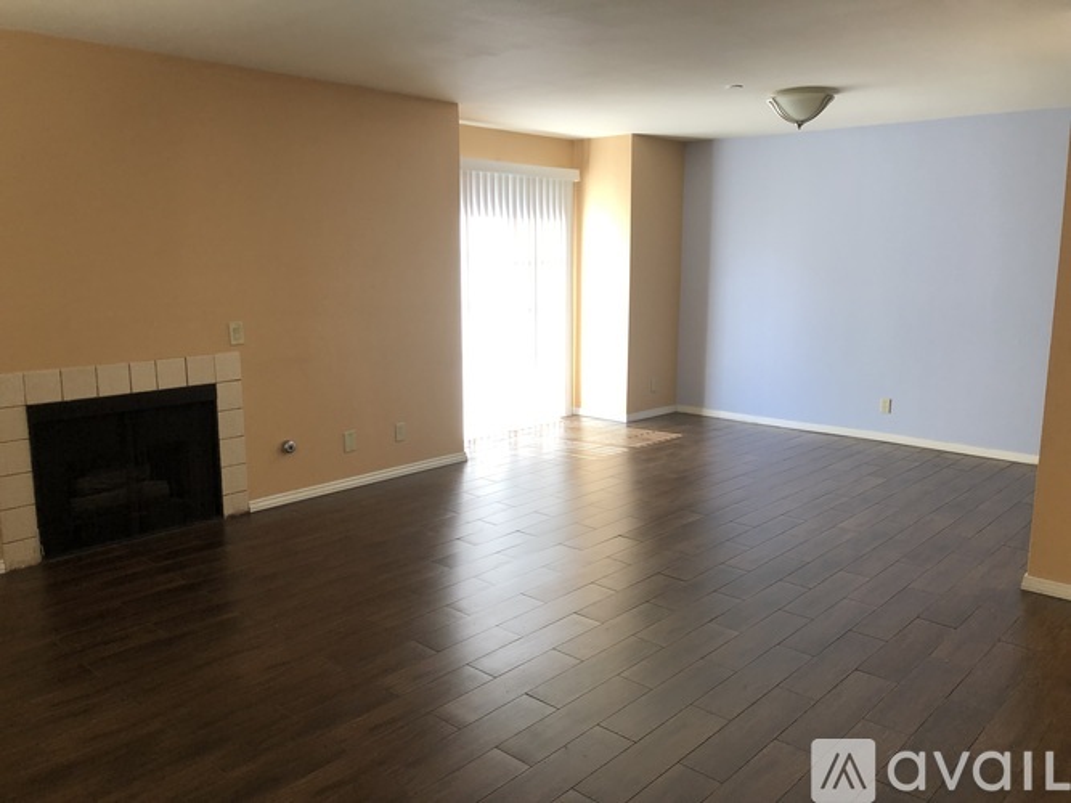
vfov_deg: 49.7
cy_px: 402
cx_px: 536
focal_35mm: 28
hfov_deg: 63.5
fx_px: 866
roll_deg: +0.6
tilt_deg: -9.9
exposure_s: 1/30
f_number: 1.8
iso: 25
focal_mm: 4
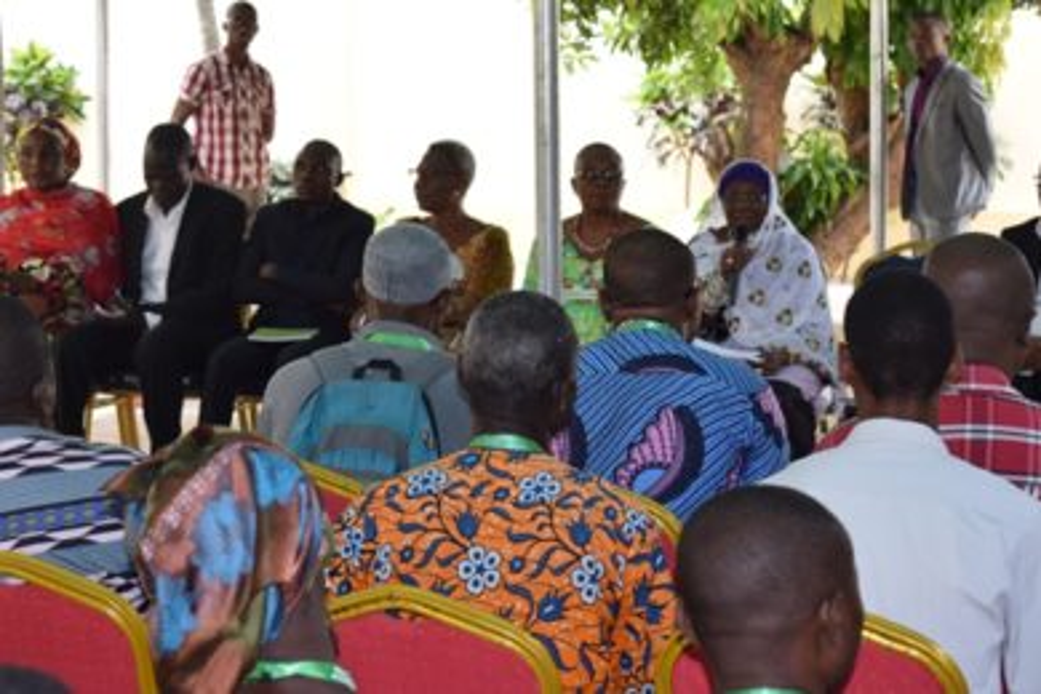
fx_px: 2082
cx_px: 520
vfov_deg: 18.9
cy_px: 347
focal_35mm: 72
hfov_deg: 28.1
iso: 720
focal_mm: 48
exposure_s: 1/125
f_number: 5.6
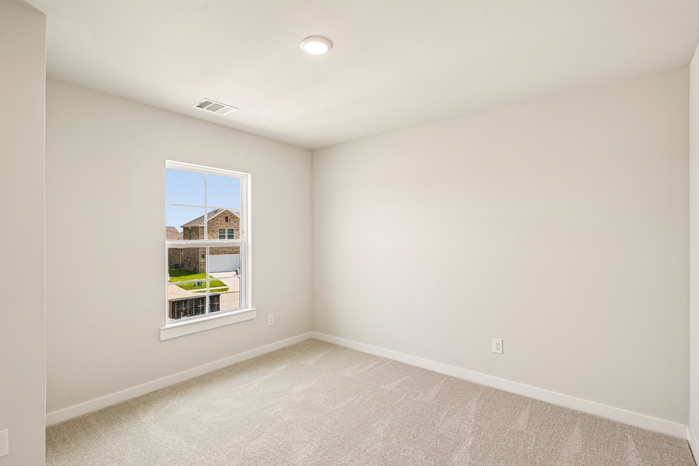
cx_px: 350
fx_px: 320
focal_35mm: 16
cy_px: 233
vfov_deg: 72.0
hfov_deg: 95.0
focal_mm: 16.5
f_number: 8
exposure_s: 1/80
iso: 400
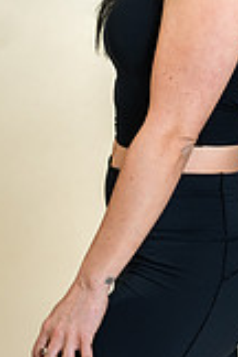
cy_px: 88
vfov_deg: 8.7
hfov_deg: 5.8
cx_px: 317
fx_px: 2340
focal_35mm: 236
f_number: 4
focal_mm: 85
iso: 320
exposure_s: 1/160
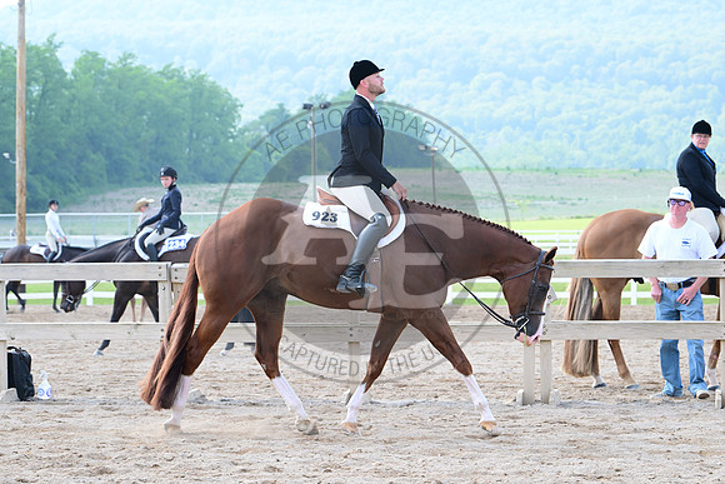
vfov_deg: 11.8
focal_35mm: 116
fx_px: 2337
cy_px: 242
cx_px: 362
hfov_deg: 17.6
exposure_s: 1/640
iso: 1000
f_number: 7.1
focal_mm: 116
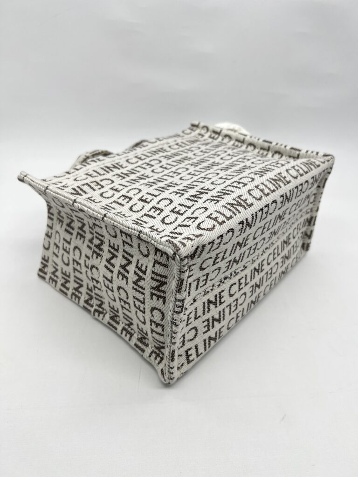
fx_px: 359
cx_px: 179
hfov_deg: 53.1
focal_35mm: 26
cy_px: 238
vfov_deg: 67.3
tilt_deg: -31.4
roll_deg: -6.3
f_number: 1.5
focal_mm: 5.7
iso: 40
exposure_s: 1/203
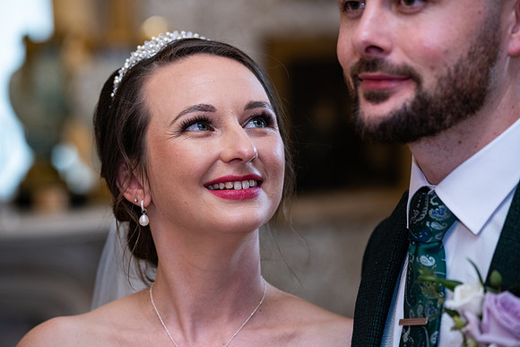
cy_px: 174
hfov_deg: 16.4
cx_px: 260
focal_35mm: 125
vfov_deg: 11.0
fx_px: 1806
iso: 800
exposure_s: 1/160
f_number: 3.5
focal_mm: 125
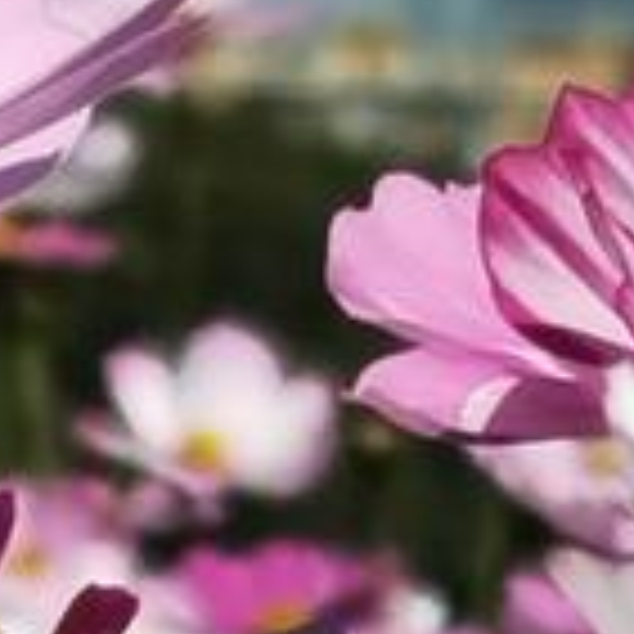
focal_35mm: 939
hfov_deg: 1.9
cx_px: 1255
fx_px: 19457
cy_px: -987
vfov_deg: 1.9
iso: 50
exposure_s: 1/2000
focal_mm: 7.48
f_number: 2.4
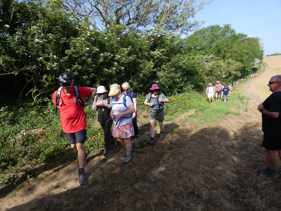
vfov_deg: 66.0
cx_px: 140
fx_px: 162
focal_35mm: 20
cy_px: 106
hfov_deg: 81.7
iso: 80
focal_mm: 3.6
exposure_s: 1/640
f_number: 2.8
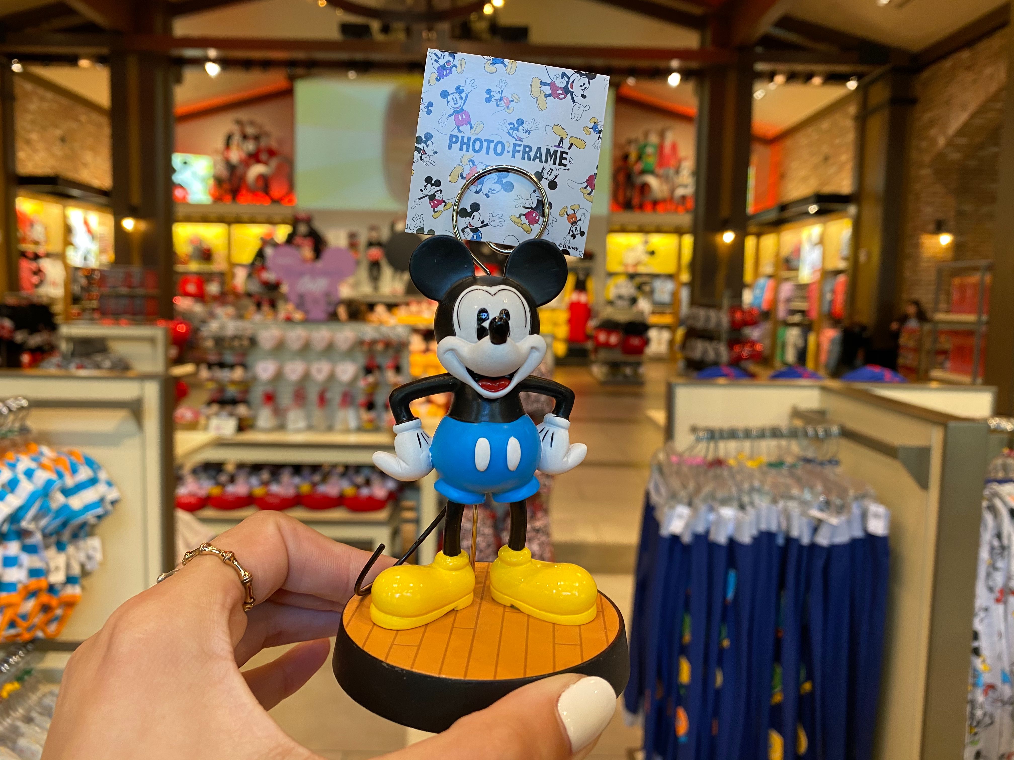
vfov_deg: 53.1
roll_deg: -1.2
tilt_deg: -5.7
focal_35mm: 26
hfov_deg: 67.3
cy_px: 380
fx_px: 762
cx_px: 507
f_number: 1.8
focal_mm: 4.25
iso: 80
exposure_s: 1/60
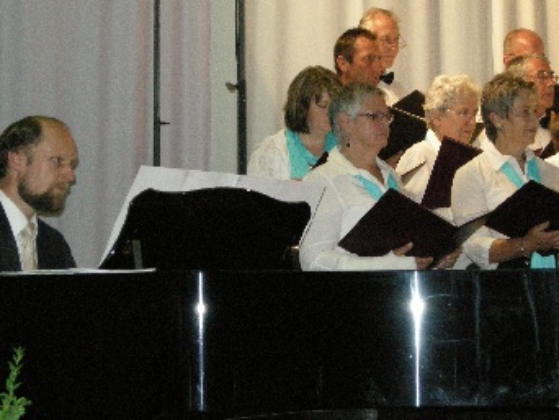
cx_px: 333
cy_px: 167
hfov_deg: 16.8
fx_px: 1891
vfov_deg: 12.7
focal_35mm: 117
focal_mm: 18.6
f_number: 4.3
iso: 562
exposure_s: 1/60
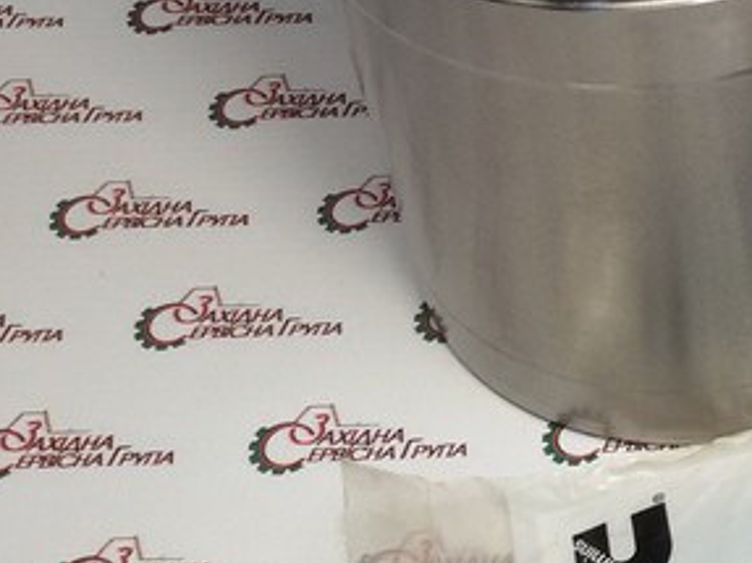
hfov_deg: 16.6
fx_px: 2345
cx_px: 1129
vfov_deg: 13.5
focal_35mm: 108
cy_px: -29
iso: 50
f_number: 2.4
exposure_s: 1/50
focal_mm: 2.93
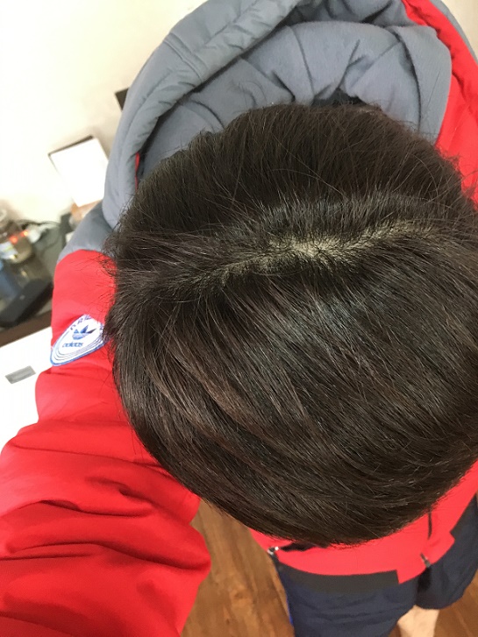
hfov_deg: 48.2
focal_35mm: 29
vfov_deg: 61.7
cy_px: 318
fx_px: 534
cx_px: 239
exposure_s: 1/30
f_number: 2.2
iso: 250
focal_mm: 4.15
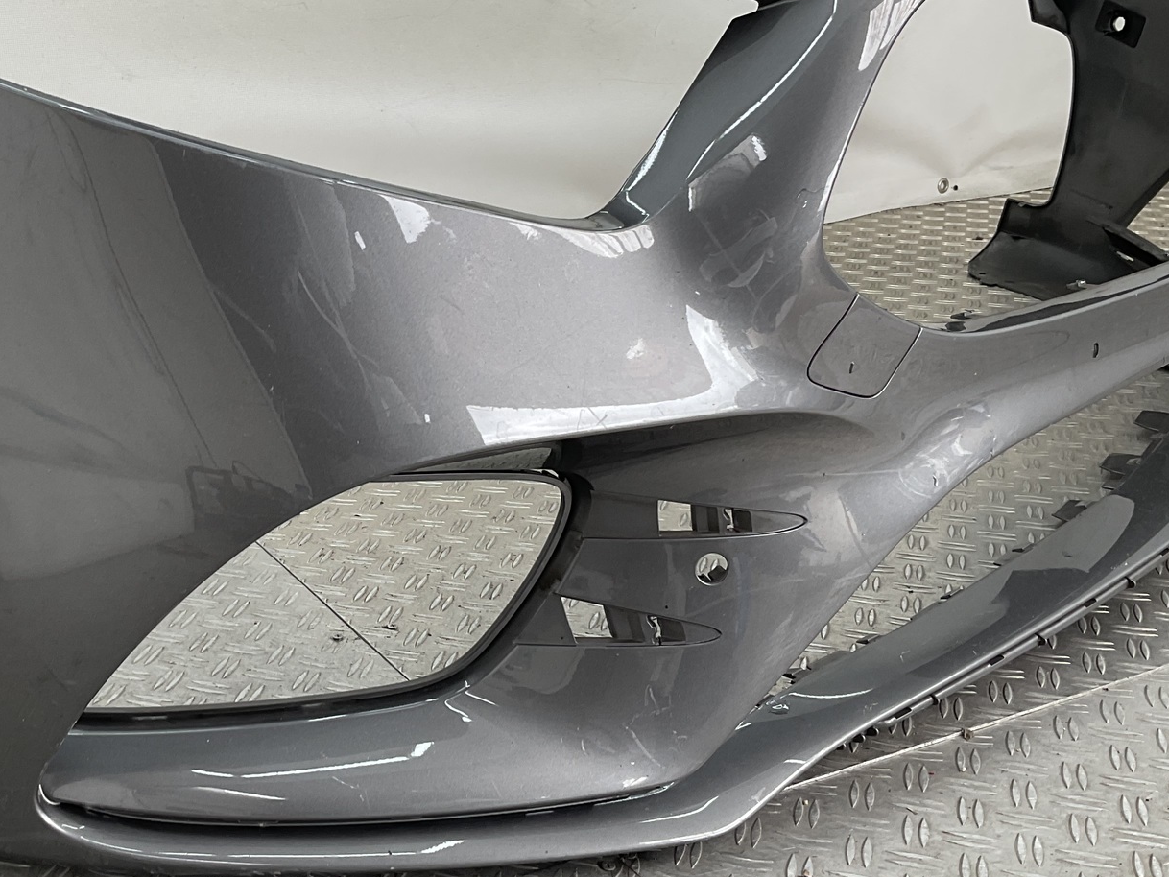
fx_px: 1621
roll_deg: -1.3
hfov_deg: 39.1
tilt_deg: -19.8
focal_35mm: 48
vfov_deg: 30.2
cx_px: 381
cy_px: 388
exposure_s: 1/105
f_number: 1.8
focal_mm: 3
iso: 16
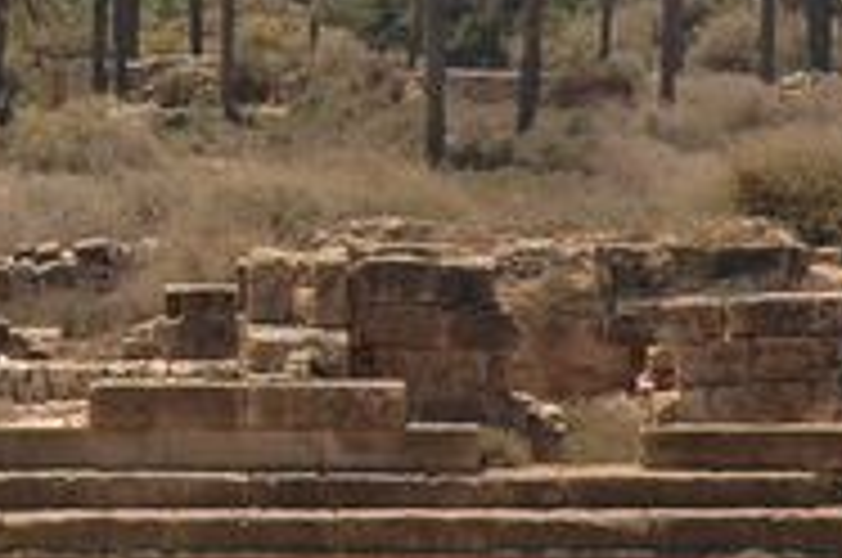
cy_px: 76
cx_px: -45
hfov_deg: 8.3
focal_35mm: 247
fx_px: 5767
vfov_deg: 5.5
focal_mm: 70
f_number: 11
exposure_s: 1/250
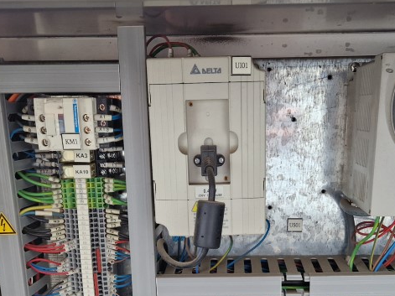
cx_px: 220
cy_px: 287
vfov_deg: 27.6
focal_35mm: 50
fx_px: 570
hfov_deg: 38.1
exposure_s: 1/180
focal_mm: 5.4
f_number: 1.8
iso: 125
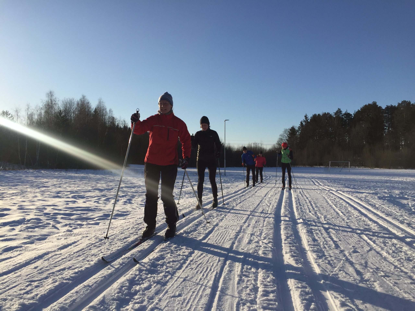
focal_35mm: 29
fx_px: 348
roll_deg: +0.4
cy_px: 156
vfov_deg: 48.2
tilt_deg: +1.1
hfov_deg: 61.7
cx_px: 208
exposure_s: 1/3300
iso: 32
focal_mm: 4.15
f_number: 2.2
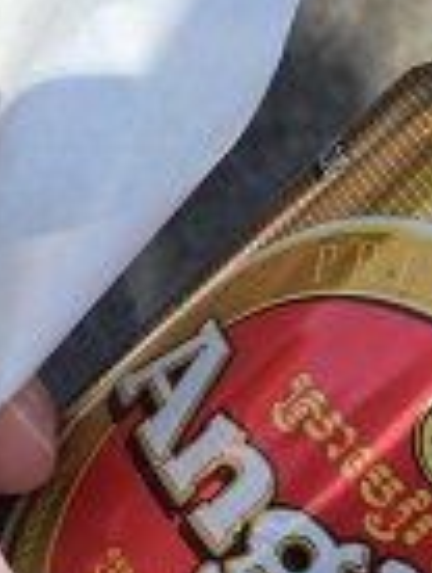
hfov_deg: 14.0
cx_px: 15
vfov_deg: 18.7
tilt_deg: -61.9
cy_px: 332
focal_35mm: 105
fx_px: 1742
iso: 32
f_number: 2.2
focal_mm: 4.15
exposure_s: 1/842
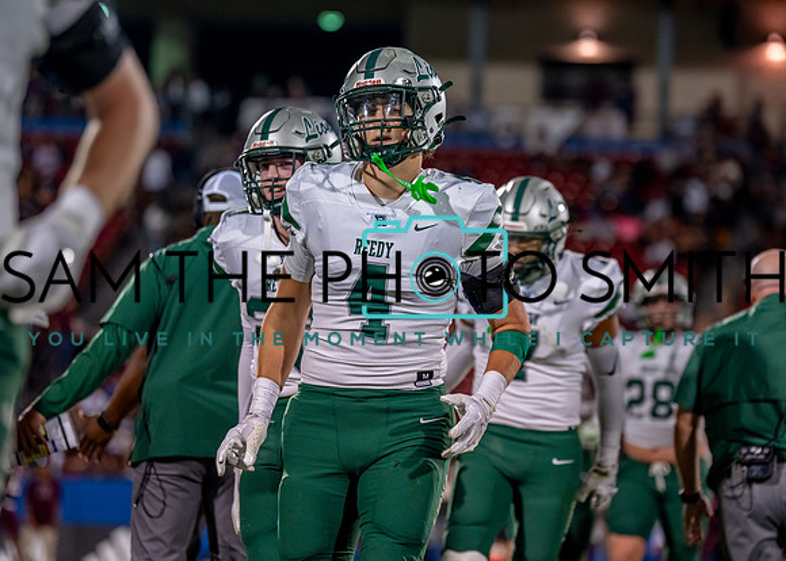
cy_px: 250
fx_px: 3907
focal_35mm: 175
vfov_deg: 8.2
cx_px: 418
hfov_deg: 11.5
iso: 1600
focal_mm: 138
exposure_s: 1/1000
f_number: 2.8
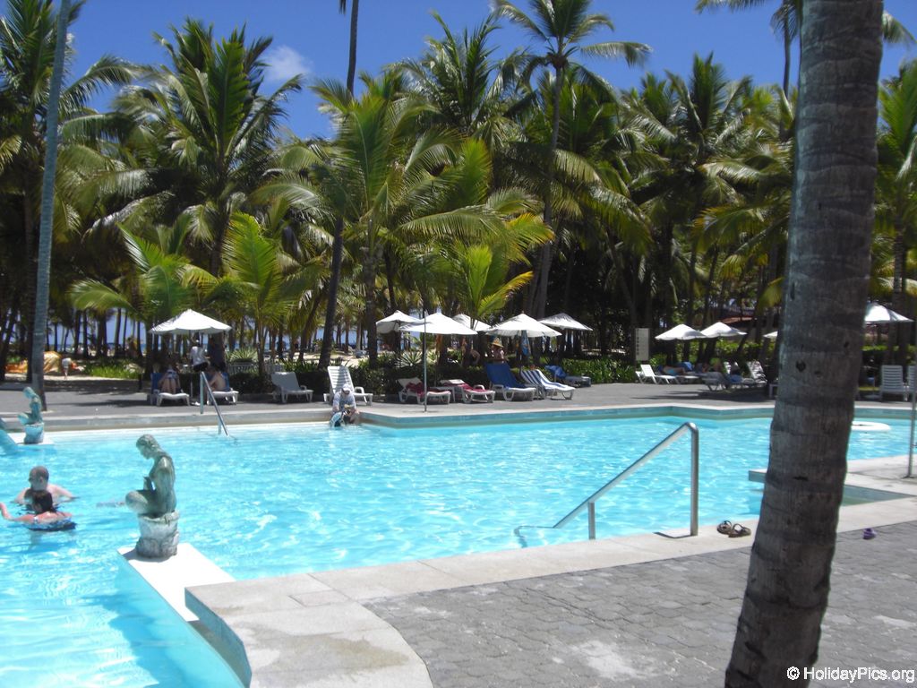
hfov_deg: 49.0
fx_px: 1007
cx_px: 458
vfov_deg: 37.7
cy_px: 344
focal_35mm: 38
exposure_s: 1/200
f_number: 8
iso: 64
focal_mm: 6.2
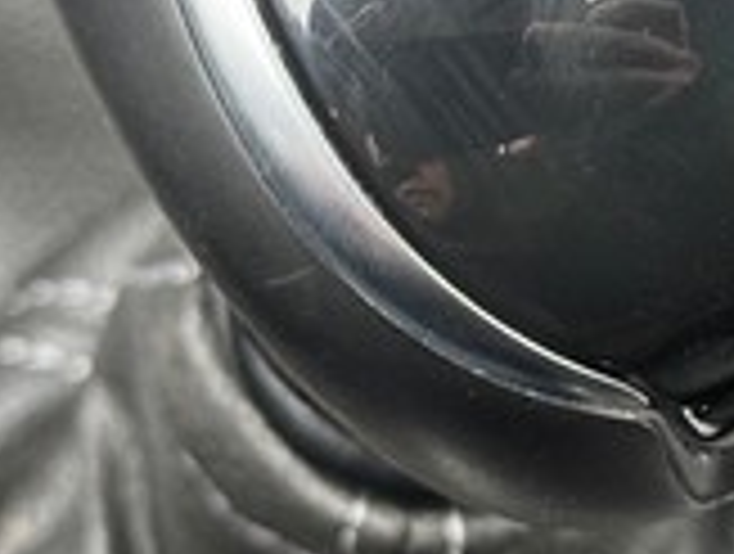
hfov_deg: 10.4
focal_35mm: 188
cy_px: -153
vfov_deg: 7.8
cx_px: 684
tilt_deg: -70.5
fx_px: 3995
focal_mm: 6.76
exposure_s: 1/60
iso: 250
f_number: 1.78
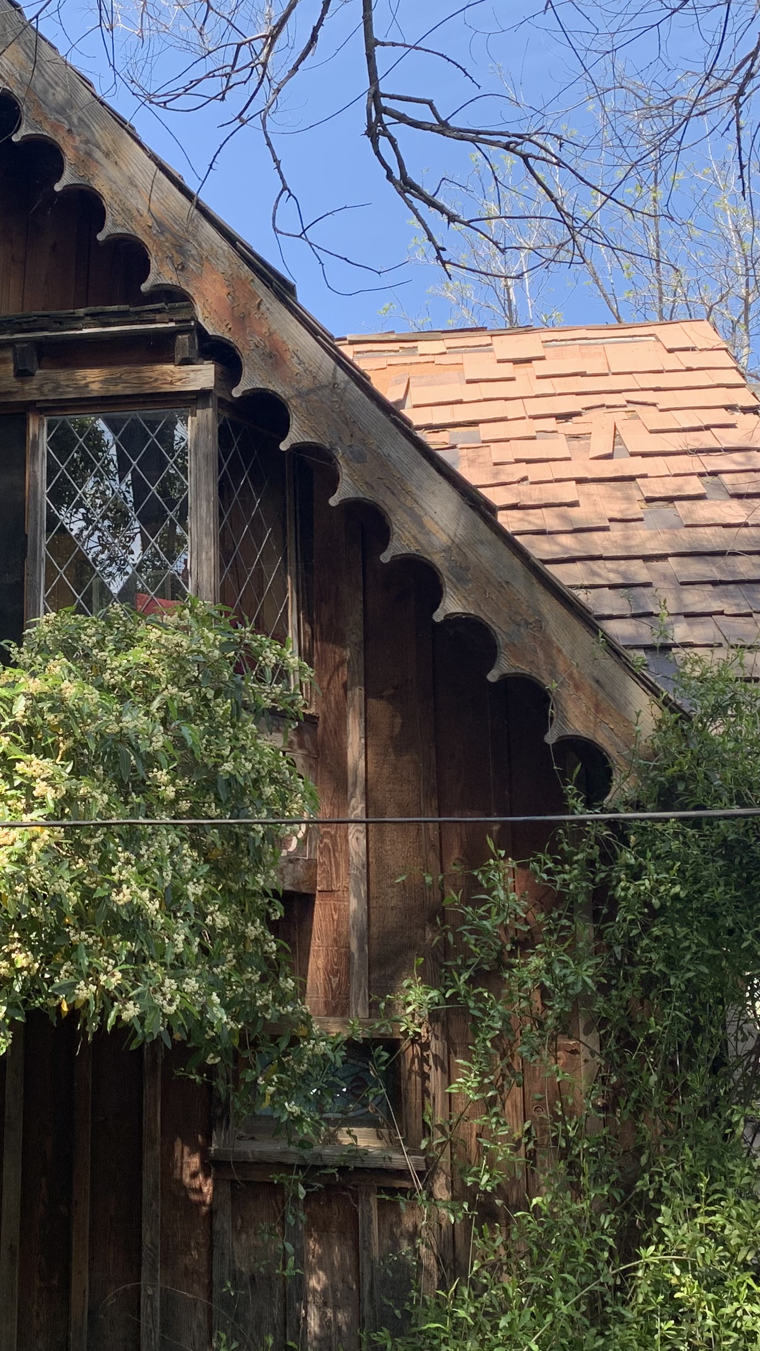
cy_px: 628
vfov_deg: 44.5
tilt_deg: +9.7
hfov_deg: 25.4
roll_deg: +0.0
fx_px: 1648
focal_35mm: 46
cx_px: 115
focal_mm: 4.25
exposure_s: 1/433
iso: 25
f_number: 1.8
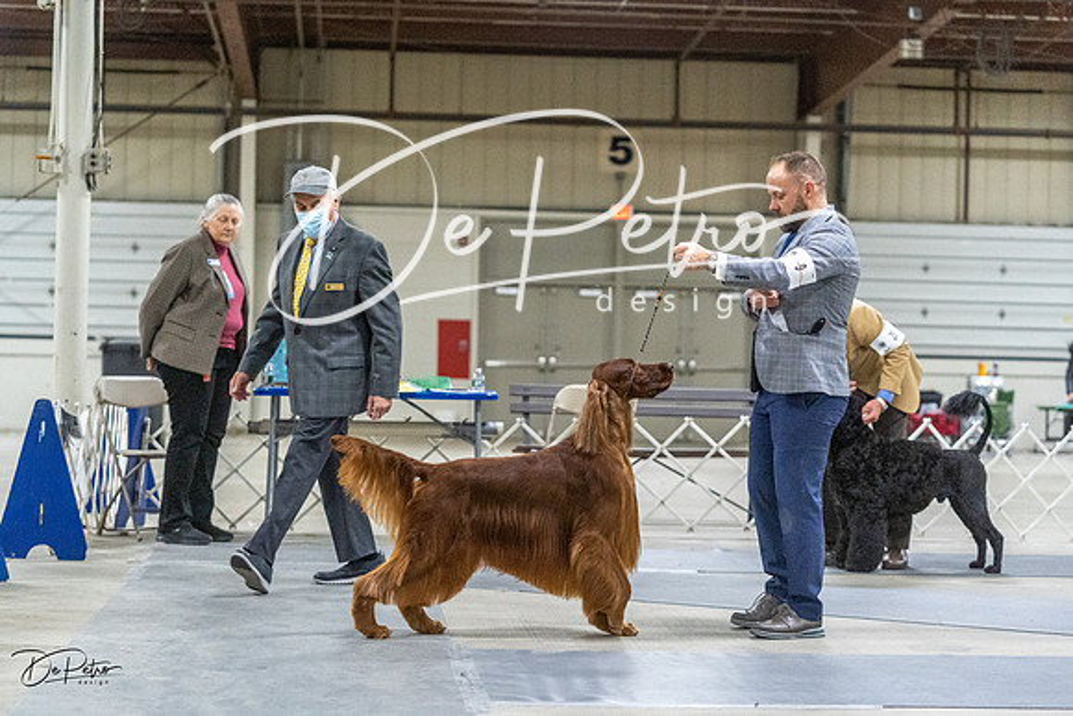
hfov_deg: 24.5
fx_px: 2474
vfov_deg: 16.5
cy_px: 358
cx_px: 536
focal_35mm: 83
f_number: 3.2
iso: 6400
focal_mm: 83
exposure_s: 1/400
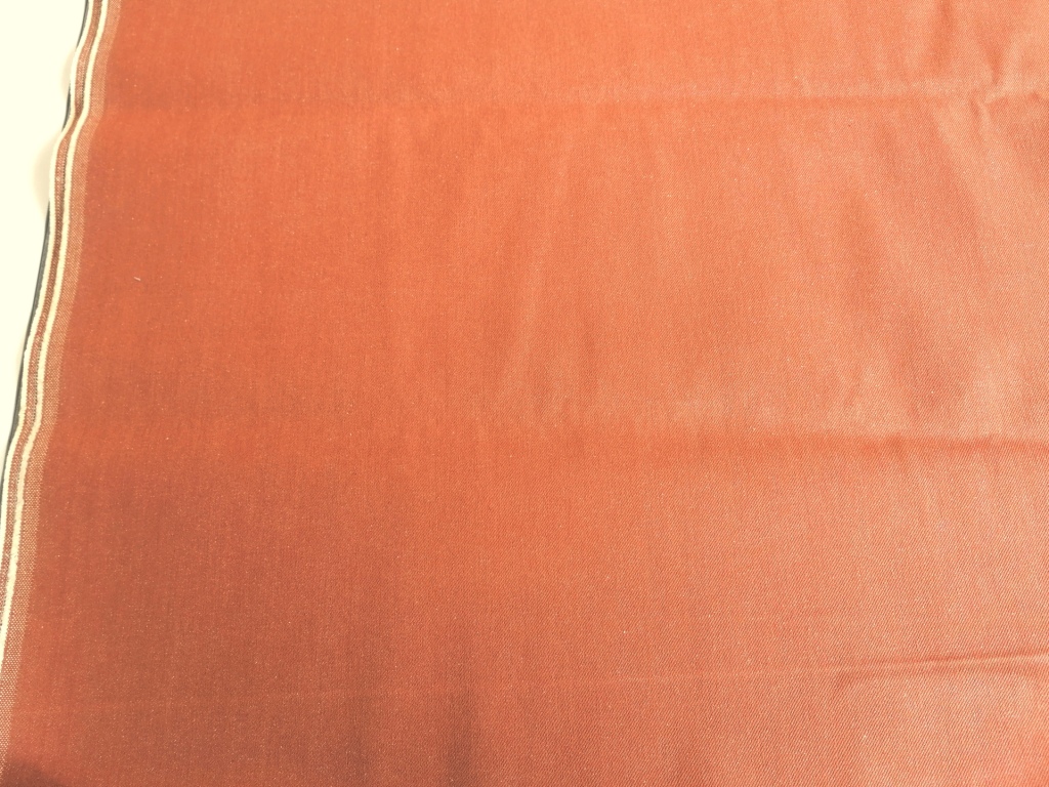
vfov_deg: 51.4
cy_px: 394
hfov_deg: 65.3
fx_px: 818
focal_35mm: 27
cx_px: 524
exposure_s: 1/159
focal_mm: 4.75
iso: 50
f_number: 1.8
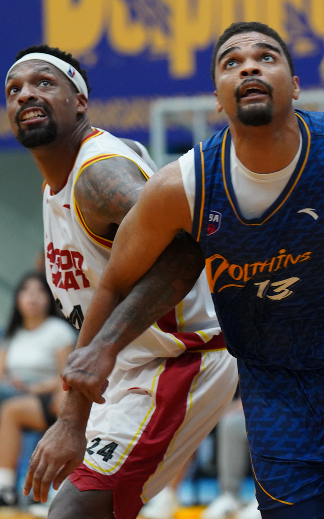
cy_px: 214
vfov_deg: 8.5
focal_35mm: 246
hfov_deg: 5.3
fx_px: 3477
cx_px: 359
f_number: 2.8
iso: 5000
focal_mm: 135
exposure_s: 1/500
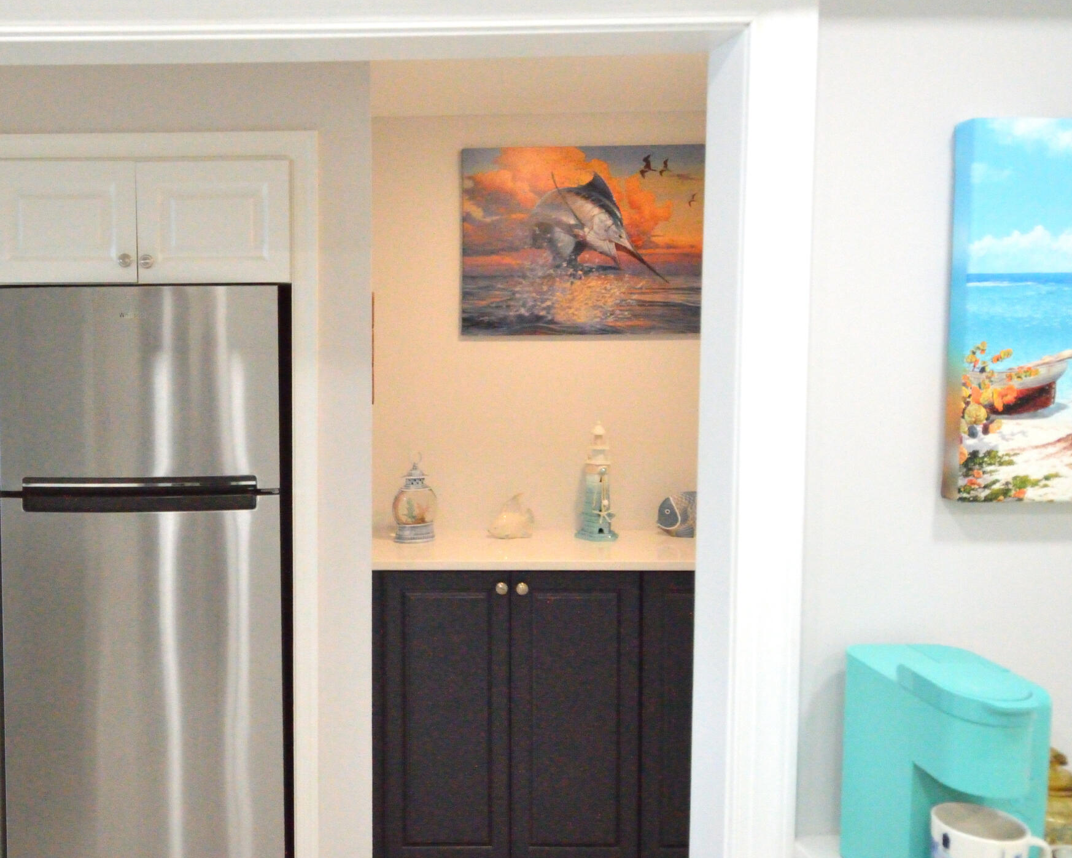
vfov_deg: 49.9
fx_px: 920
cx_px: 282
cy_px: 400
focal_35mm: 29
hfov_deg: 57.7
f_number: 4
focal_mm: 12
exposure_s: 1/1250
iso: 6400
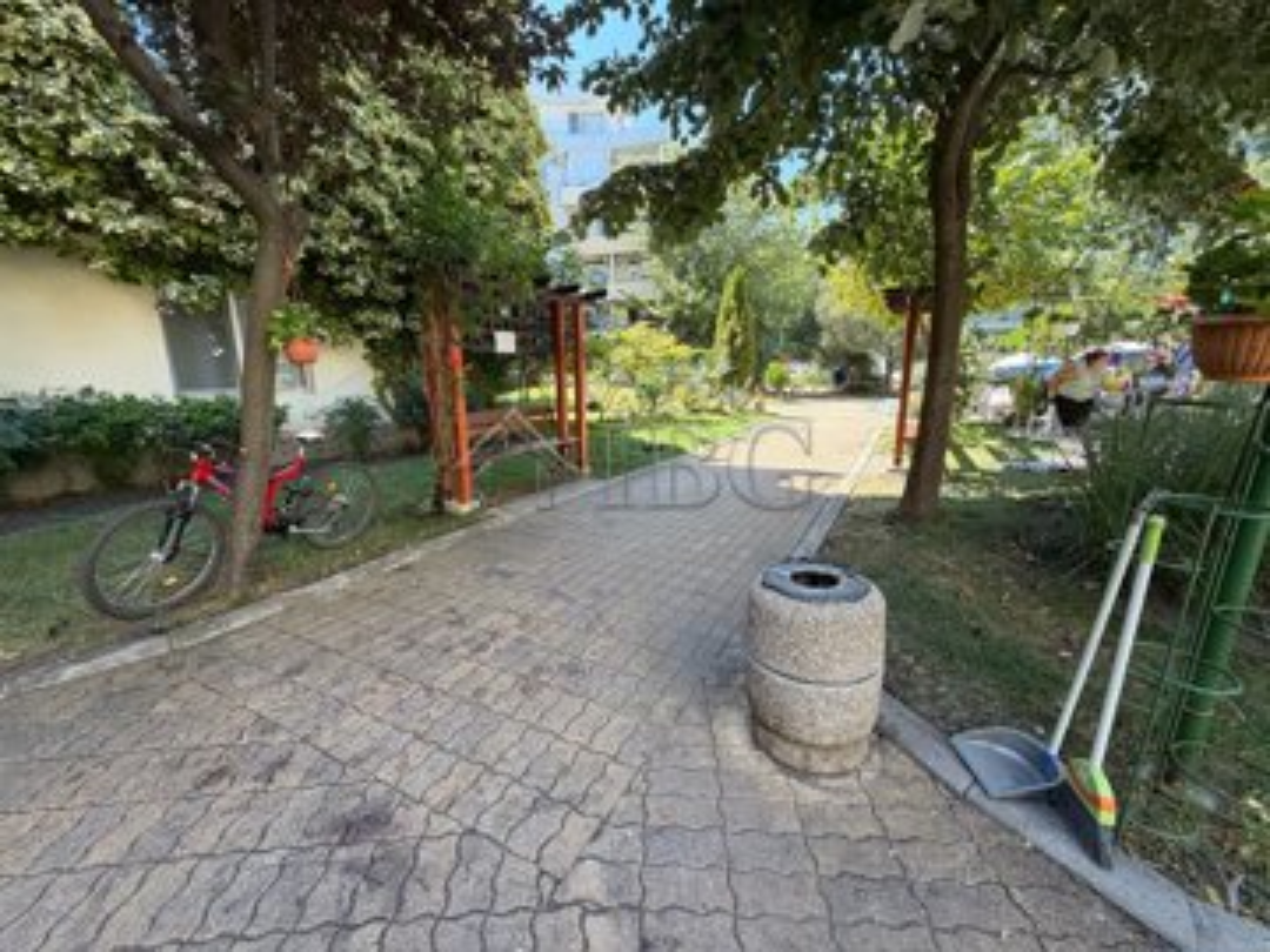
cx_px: 635
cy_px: 476
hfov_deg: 102.1
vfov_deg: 85.7
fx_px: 514
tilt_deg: -11.3
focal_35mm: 14
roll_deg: +0.9
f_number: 2.2
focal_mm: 2.22
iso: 64
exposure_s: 1/174
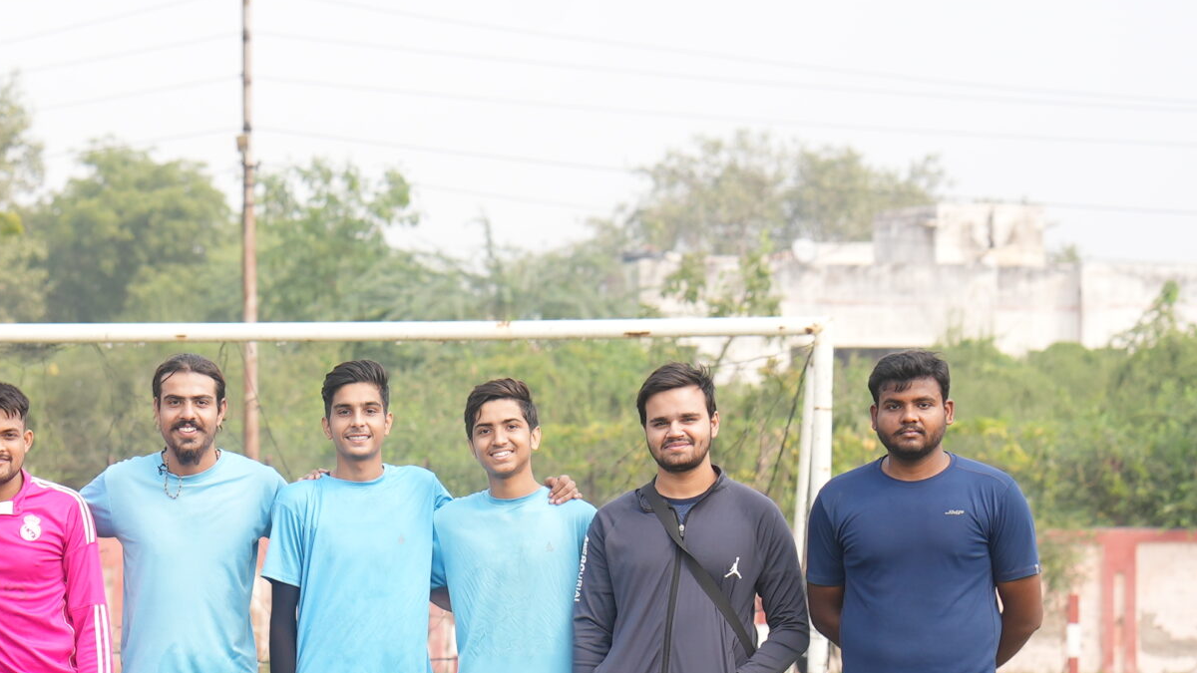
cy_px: 527
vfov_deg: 6.4
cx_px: 161
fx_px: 6031
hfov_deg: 11.3
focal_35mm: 190
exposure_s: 1/800
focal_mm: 85
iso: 320
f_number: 4
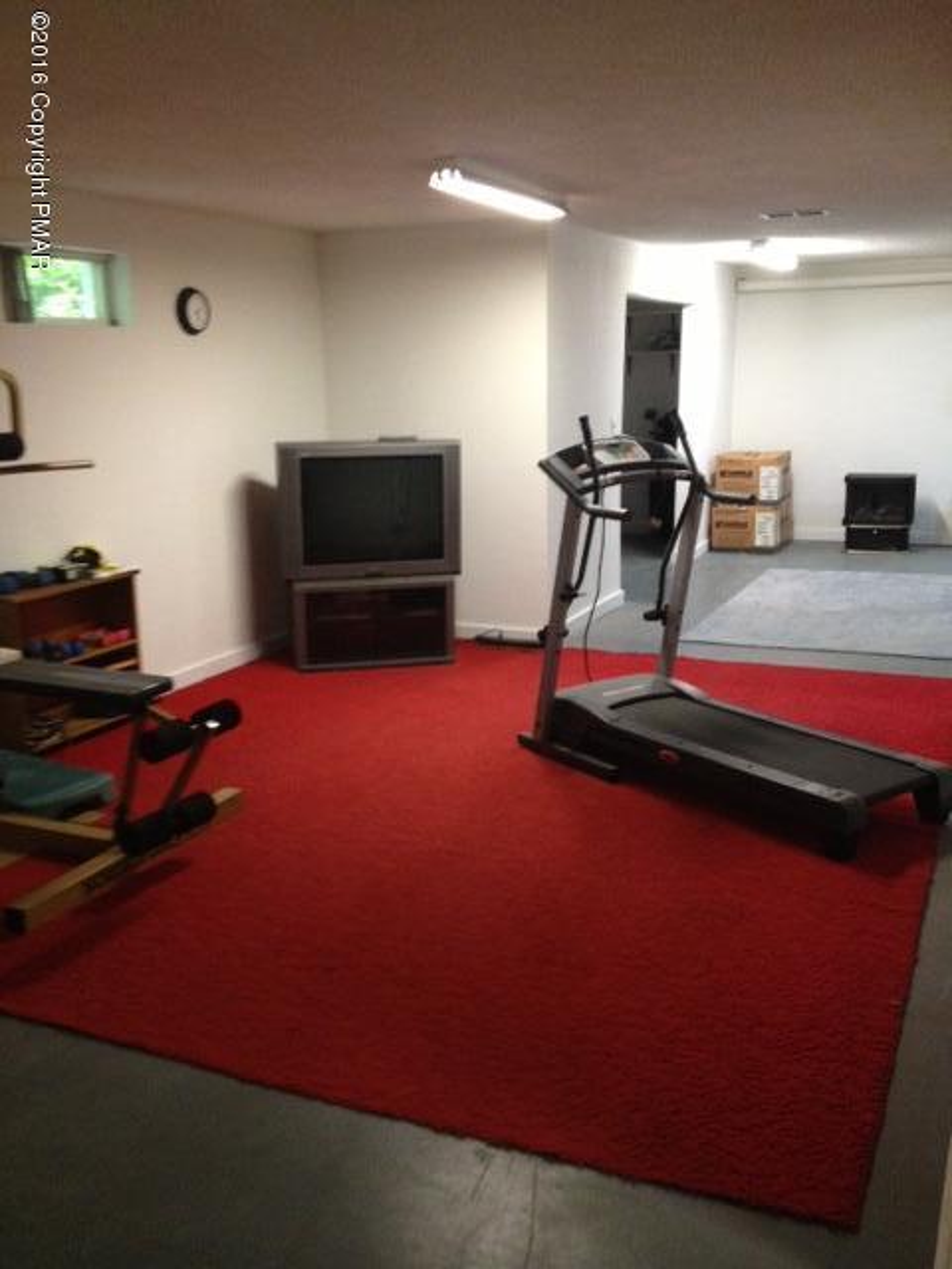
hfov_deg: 40.7
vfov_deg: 52.6
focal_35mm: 35
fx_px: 1283
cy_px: 634
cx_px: 476
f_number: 2.4
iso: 320
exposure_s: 1/20
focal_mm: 4.28
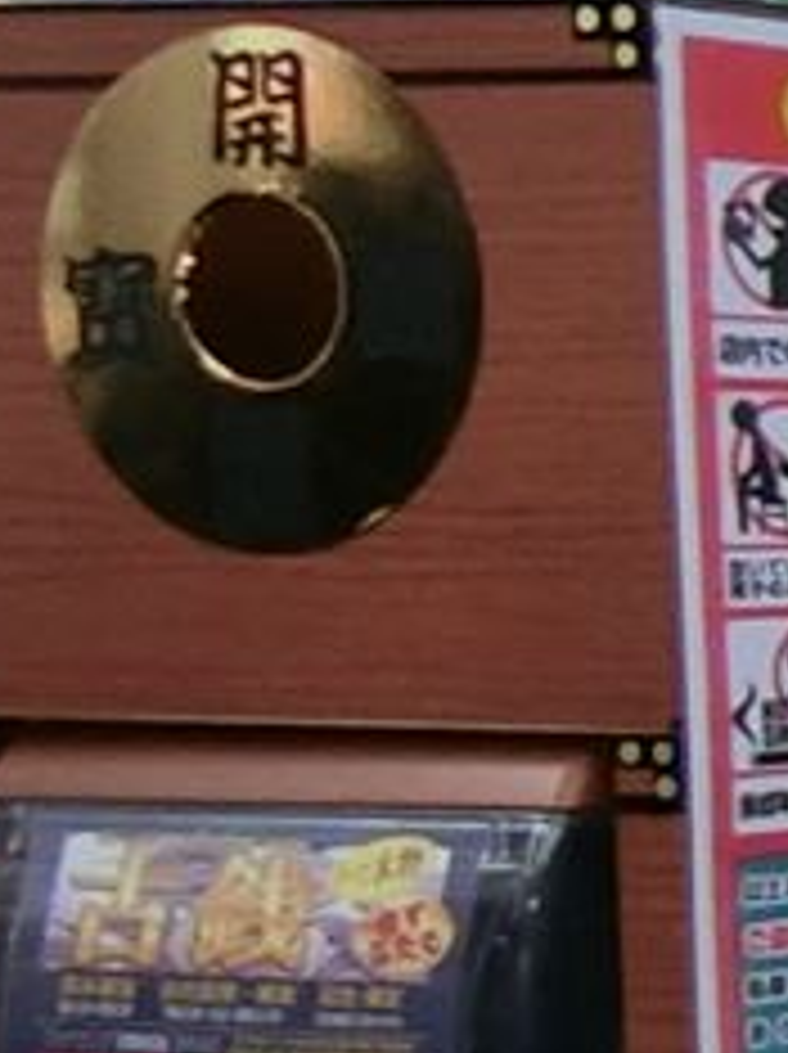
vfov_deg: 15.1
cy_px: 756
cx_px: 3467
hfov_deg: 7.1
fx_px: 3953
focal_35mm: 130
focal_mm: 4.06
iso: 100
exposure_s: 1/125
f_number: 2.7
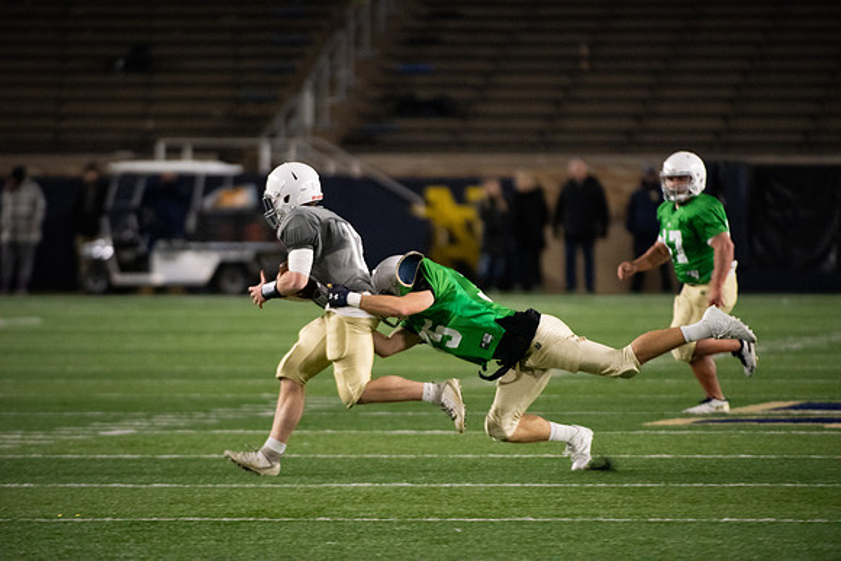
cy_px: 280
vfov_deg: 3.4
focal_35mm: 400
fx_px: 9346
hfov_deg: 5.2
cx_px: 420
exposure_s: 1/500
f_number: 4.5
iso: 5600
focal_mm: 400
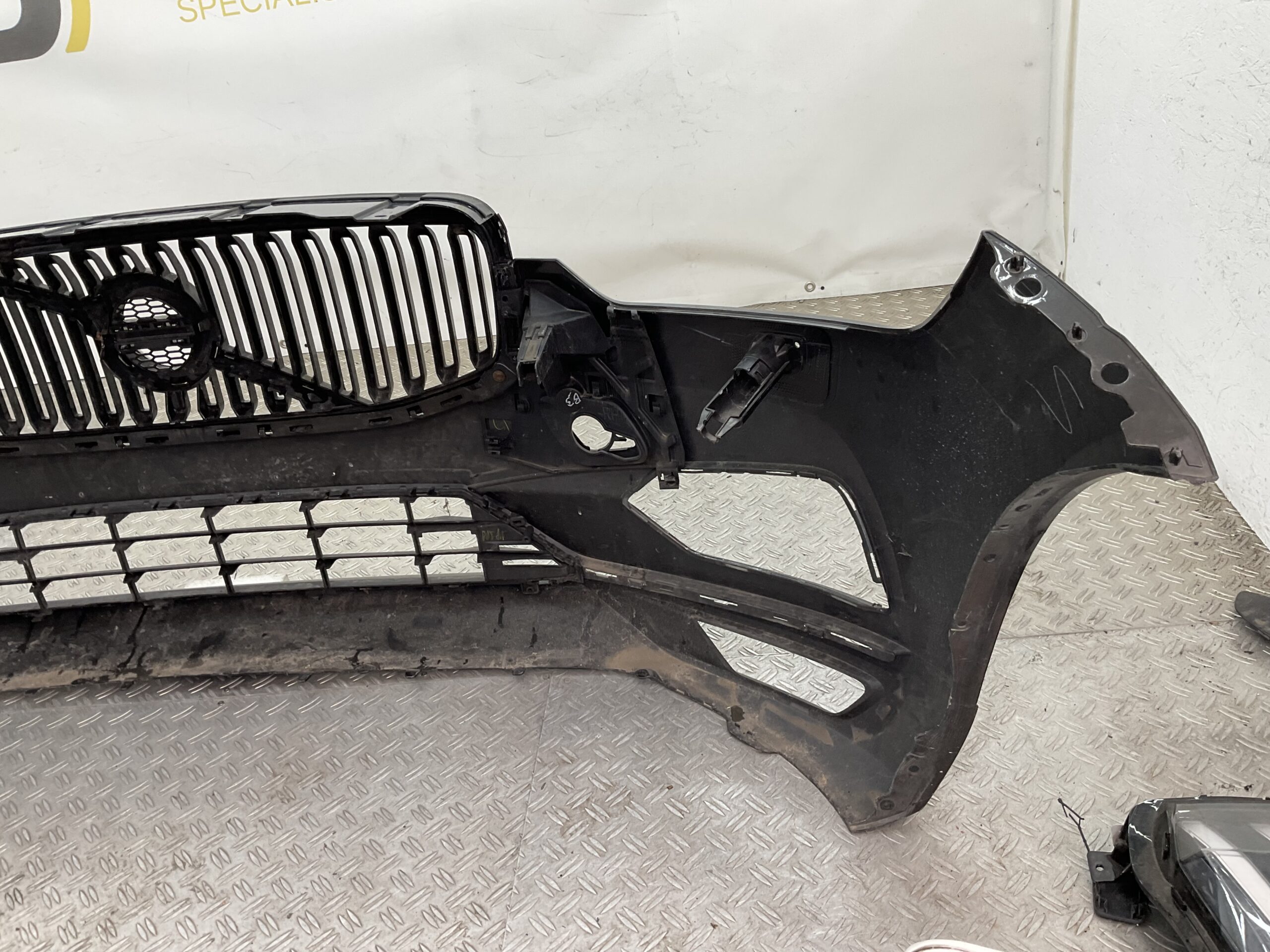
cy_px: 476
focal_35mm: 29
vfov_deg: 48.2
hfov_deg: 61.7
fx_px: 1064
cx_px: 635
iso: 32
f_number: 1.8
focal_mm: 3
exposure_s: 1/120
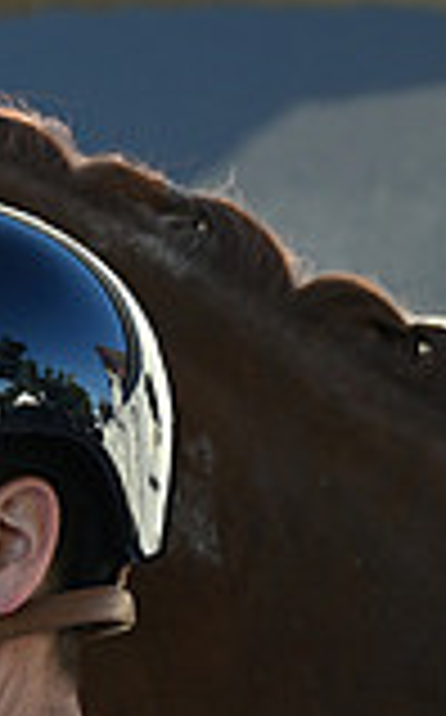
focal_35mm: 317
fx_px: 6182
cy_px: 529
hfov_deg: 4.0
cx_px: -680
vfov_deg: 6.6
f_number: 5
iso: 1400
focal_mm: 85
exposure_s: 1/1600
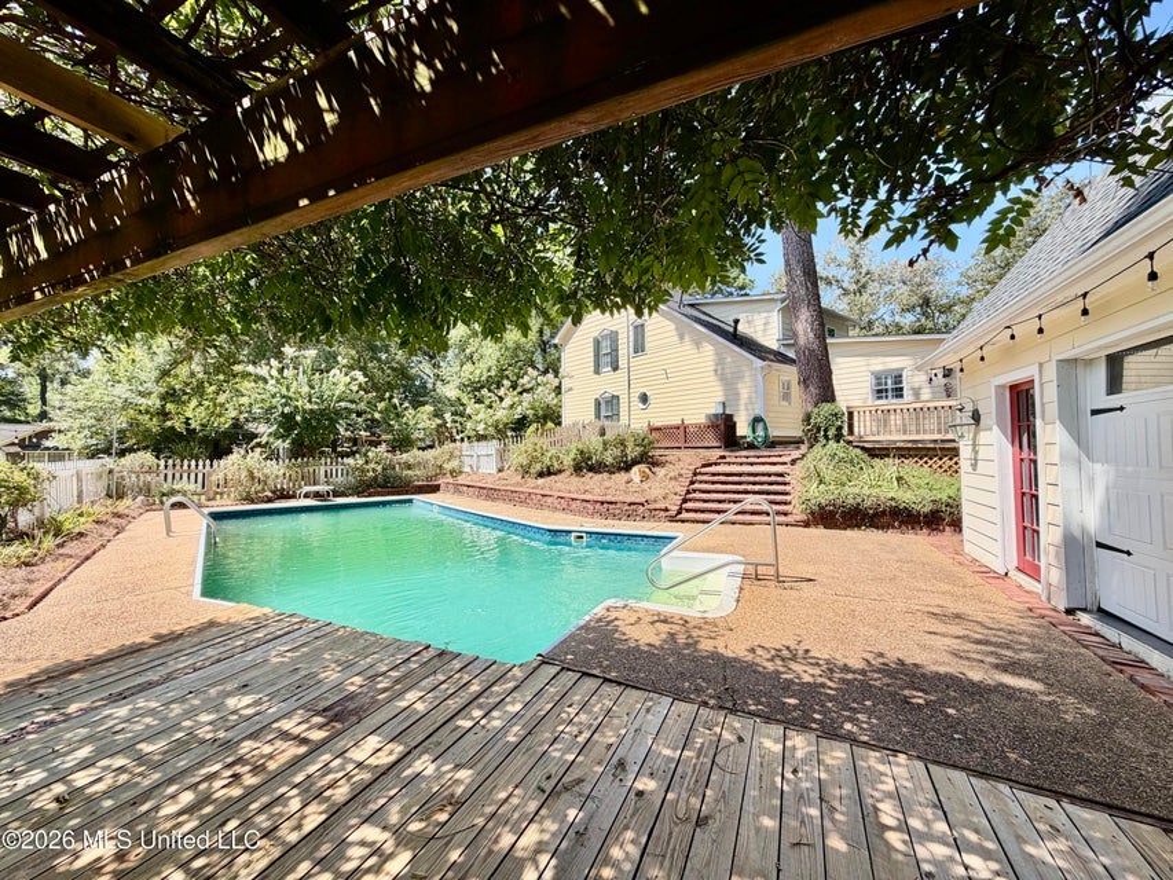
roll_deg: +1.3
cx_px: 586
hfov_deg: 102.1
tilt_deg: +0.7
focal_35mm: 14
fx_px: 474
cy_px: 440
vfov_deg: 85.7
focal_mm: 2.22
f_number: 2.2
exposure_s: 1/701
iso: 40
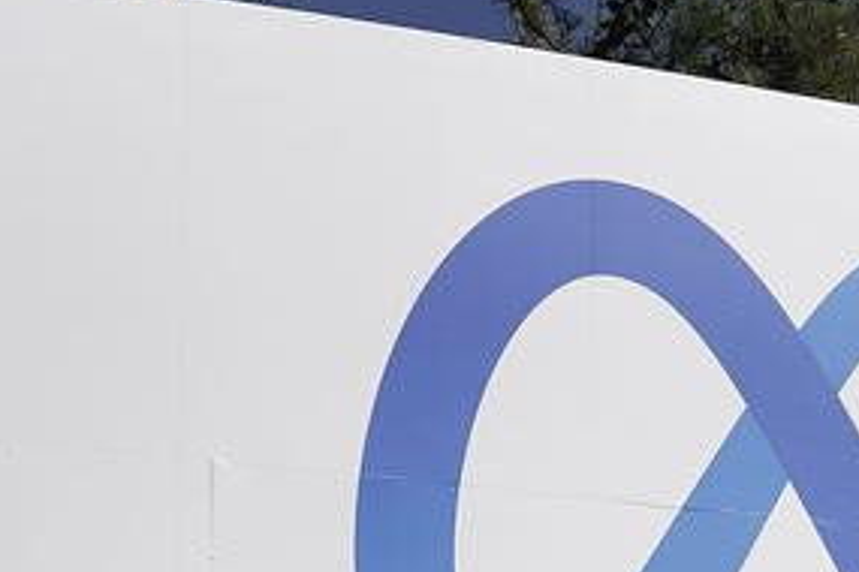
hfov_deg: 15.1
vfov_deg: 10.1
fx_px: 3173
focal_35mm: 133
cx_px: 865
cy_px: 745
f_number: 6.3
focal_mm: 37
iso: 100
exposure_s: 1/800
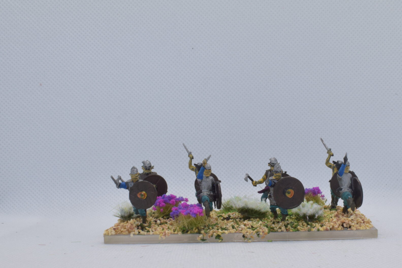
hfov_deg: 35.6
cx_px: 244
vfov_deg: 24.2
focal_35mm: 56
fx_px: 623
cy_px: 165
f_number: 20
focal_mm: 23
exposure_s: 1/60
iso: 800
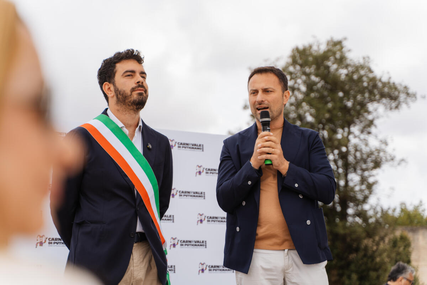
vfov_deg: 18.2
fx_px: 890
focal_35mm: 75
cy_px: 142
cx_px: 214
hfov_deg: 27.0
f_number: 2.8
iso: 100
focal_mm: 75
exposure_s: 1/1000
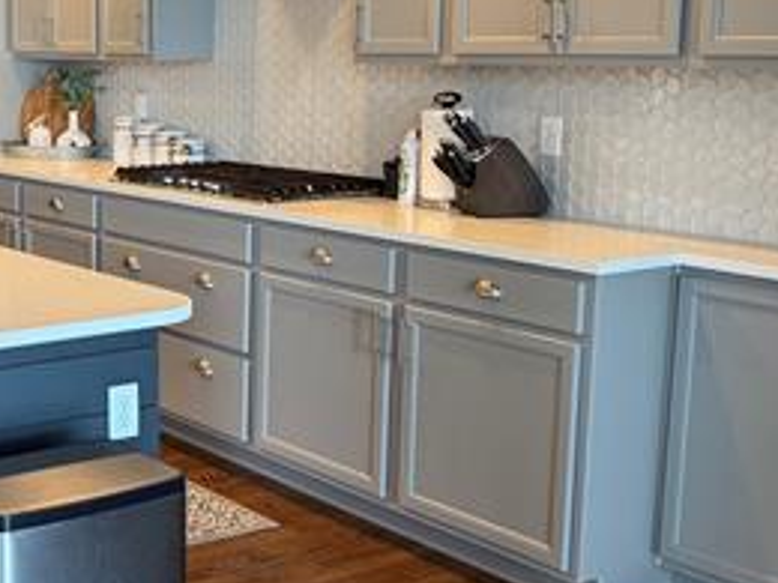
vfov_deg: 24.8
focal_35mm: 59
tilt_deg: -8.1
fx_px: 1326
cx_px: -3
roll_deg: +1.2
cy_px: 232
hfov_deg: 30.4
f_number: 1.78
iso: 160
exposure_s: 1/60
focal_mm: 6.76
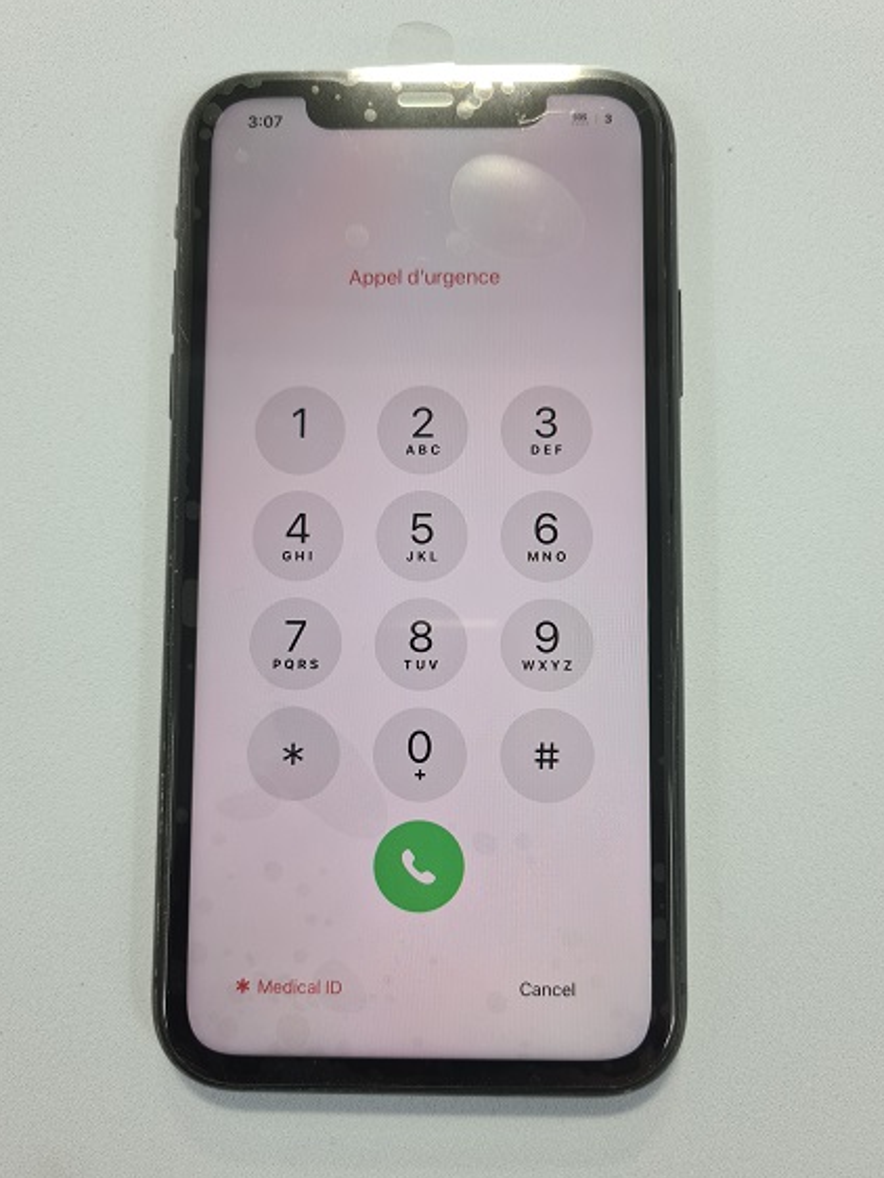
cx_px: 465
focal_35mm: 28
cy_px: 605
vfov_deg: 63.4
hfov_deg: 49.8
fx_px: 953
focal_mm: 5.4
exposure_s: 1/60
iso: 64
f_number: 1.8
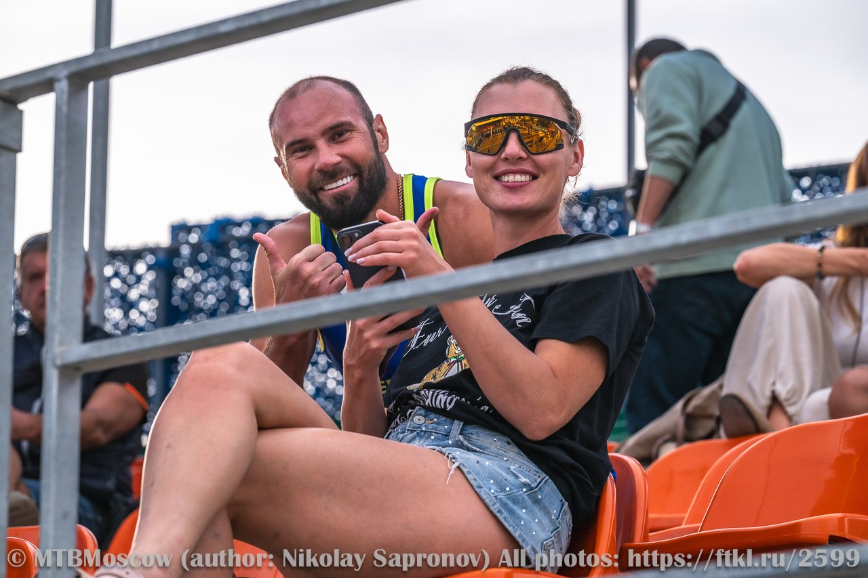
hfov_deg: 12.8
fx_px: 3857
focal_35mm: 160
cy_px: 289
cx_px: 434
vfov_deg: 8.6
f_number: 7.1
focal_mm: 160
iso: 400
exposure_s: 1/800
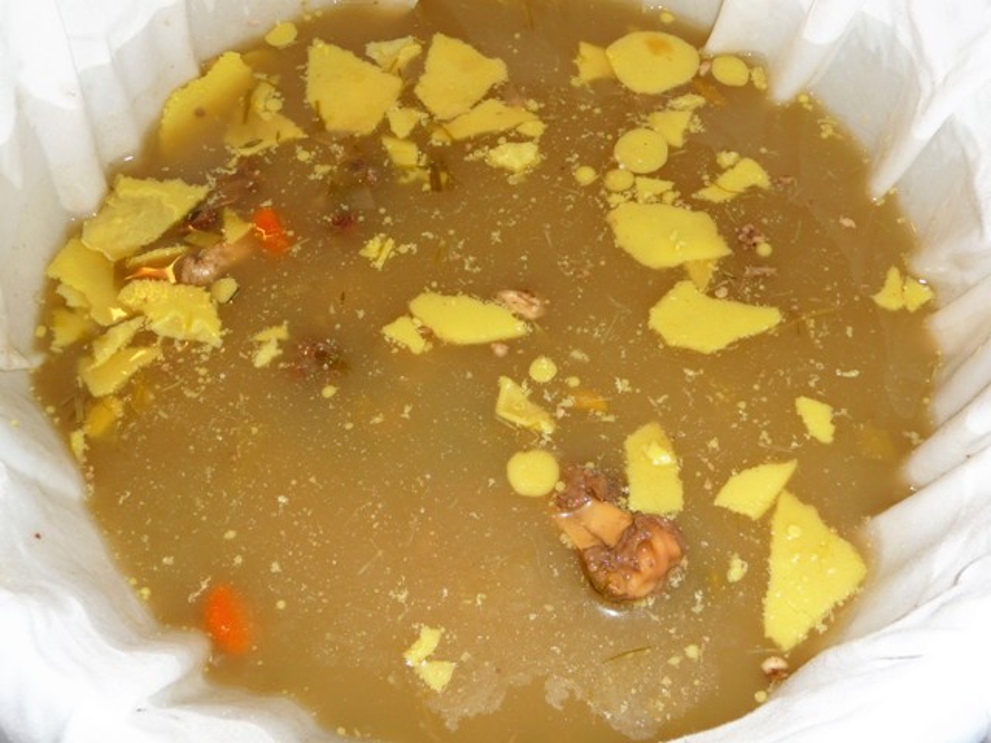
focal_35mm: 38
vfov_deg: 37.7
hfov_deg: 49.0
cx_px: 496
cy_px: 372
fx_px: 1088
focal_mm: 6.3
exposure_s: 1/30
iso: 100
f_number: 3.8
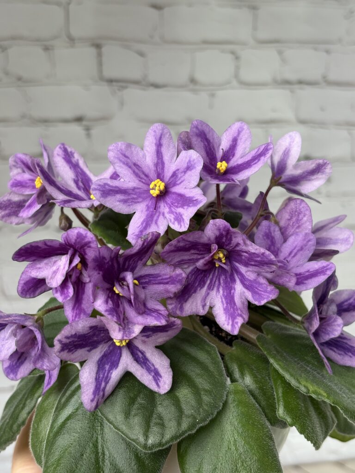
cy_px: 236
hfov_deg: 28.0
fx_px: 711
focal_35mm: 52
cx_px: 178
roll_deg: -1.2
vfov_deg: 36.8
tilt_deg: -27.2
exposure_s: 1/100
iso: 50
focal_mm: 5.96
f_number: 1.6
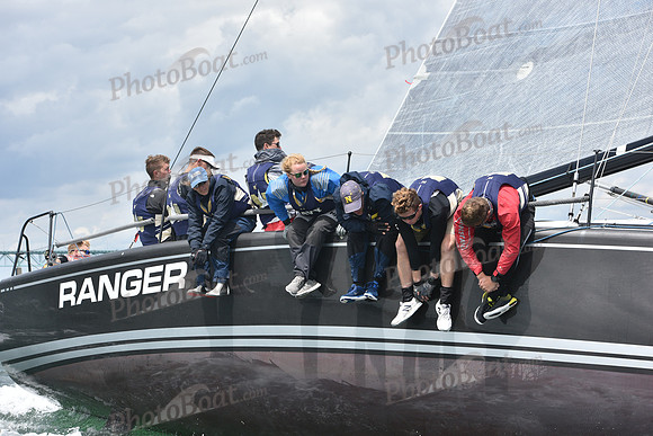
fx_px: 1560
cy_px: 218
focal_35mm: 86
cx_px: 326
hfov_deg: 23.6
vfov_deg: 15.9
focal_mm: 86
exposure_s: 1/1000
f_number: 6.3
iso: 250
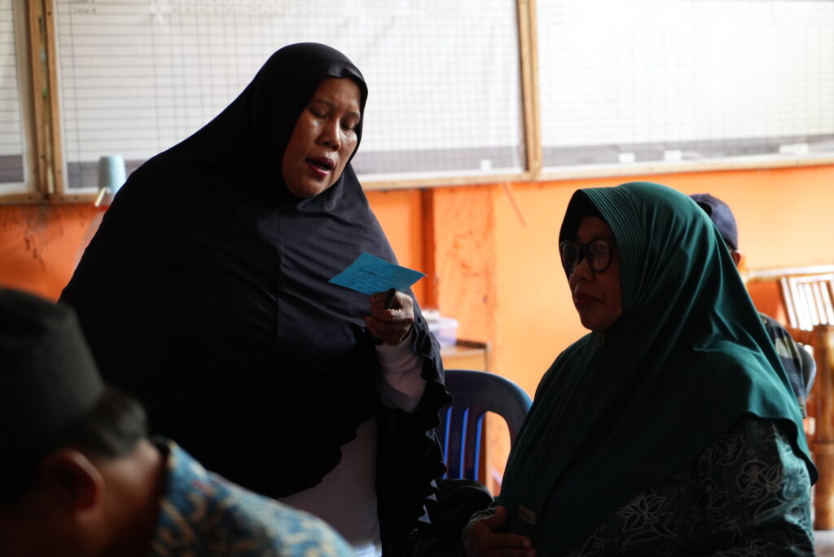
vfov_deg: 19.5
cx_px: 417
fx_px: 1622
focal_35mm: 70
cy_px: 278
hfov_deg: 28.8
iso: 3200
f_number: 4
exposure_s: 1/80
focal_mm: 70
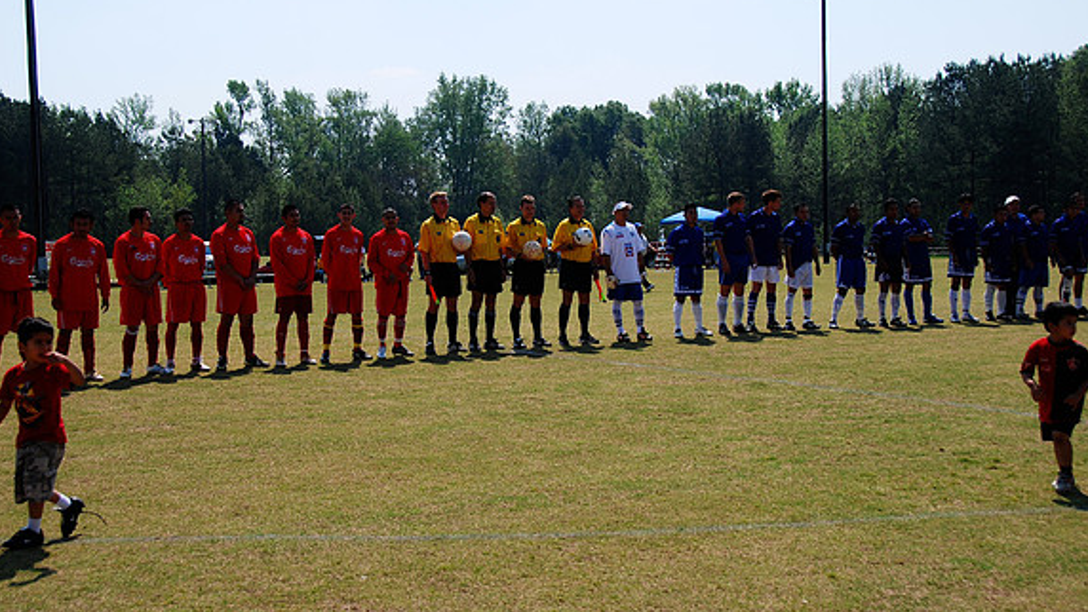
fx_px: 1472
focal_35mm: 51
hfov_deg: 40.6
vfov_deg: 23.5
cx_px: 548
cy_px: 296
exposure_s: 1/500
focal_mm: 32
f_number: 7.1
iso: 100
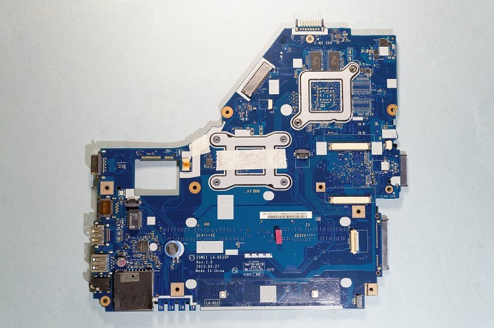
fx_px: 452
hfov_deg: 57.3
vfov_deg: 39.9
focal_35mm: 33
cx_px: 247
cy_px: 164
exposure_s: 1/4
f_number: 8
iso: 100
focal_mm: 22
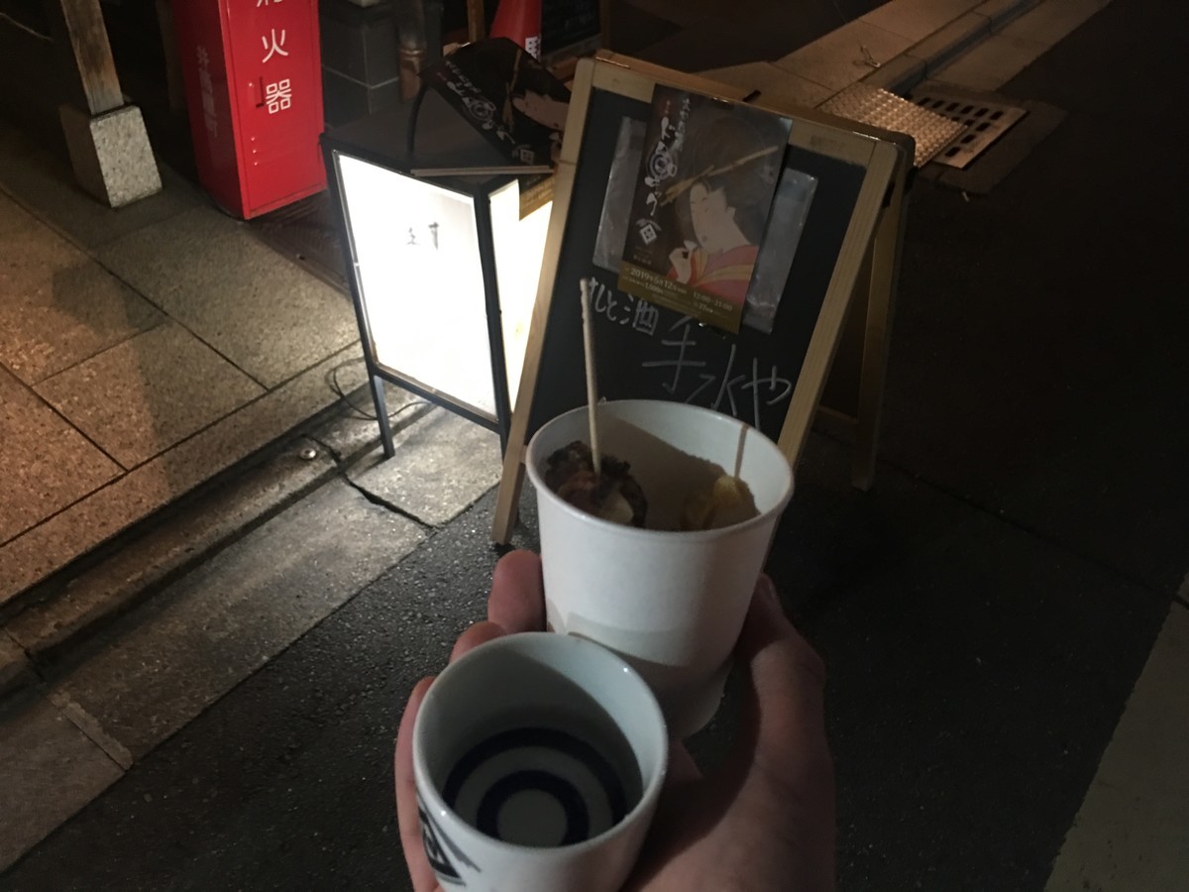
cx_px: 594
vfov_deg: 48.2
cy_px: 446
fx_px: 996
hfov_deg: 61.7
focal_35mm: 29
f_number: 2.2
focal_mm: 4.15
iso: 50
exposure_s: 1/4
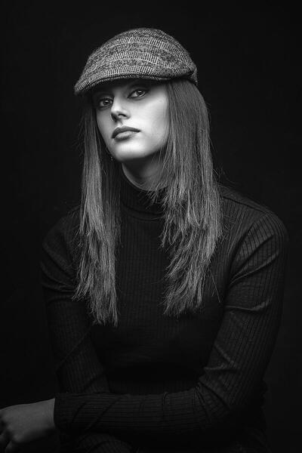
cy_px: 226
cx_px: 151
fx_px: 1069
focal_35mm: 85
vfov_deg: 23.9
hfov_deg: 16.1
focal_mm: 85
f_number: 11
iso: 100
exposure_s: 1/200
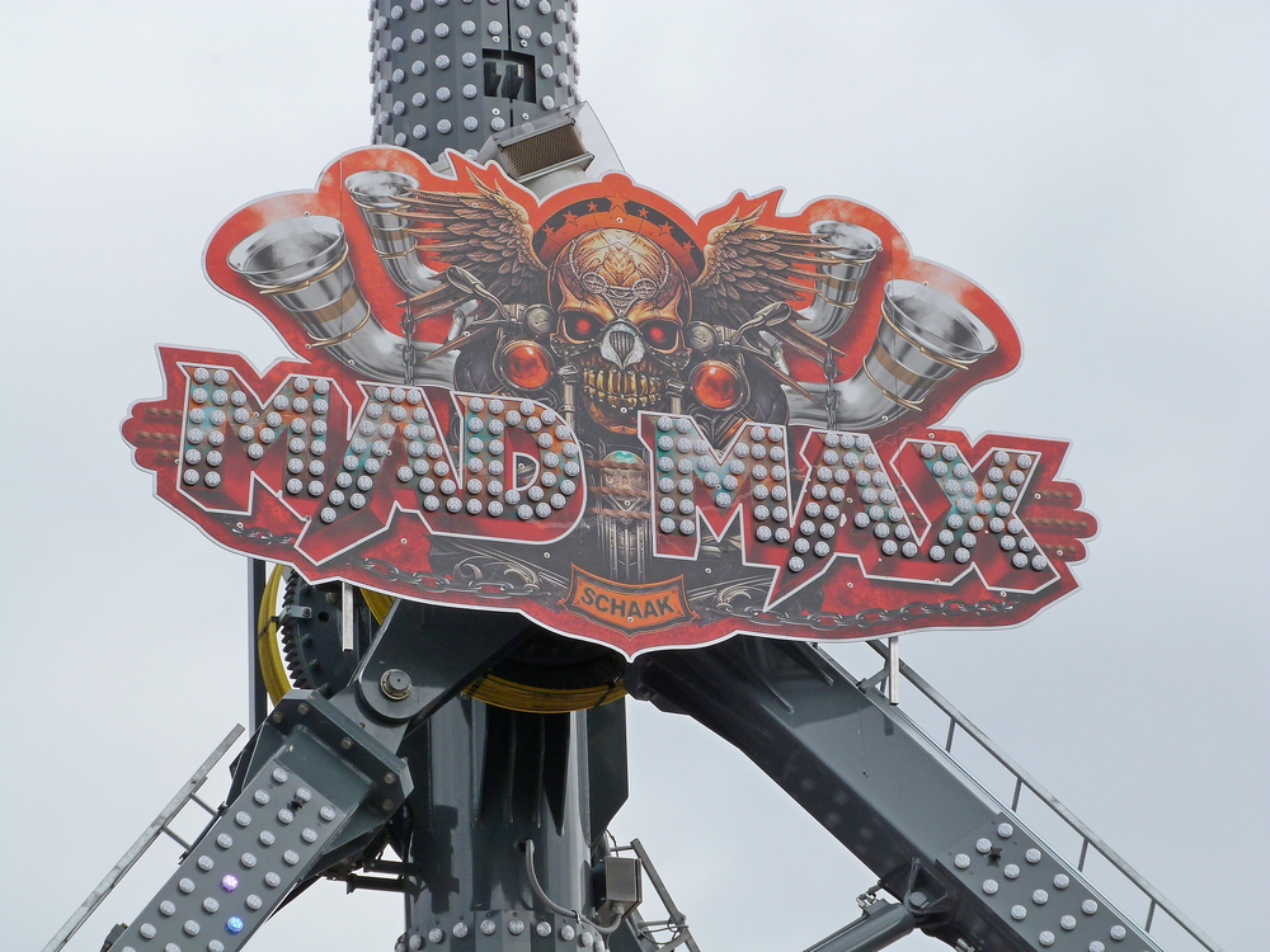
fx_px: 7044
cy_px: 476
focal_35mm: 192
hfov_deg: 10.3
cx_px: 635
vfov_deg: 7.7
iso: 100
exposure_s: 1/320
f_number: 5.6
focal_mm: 34.6
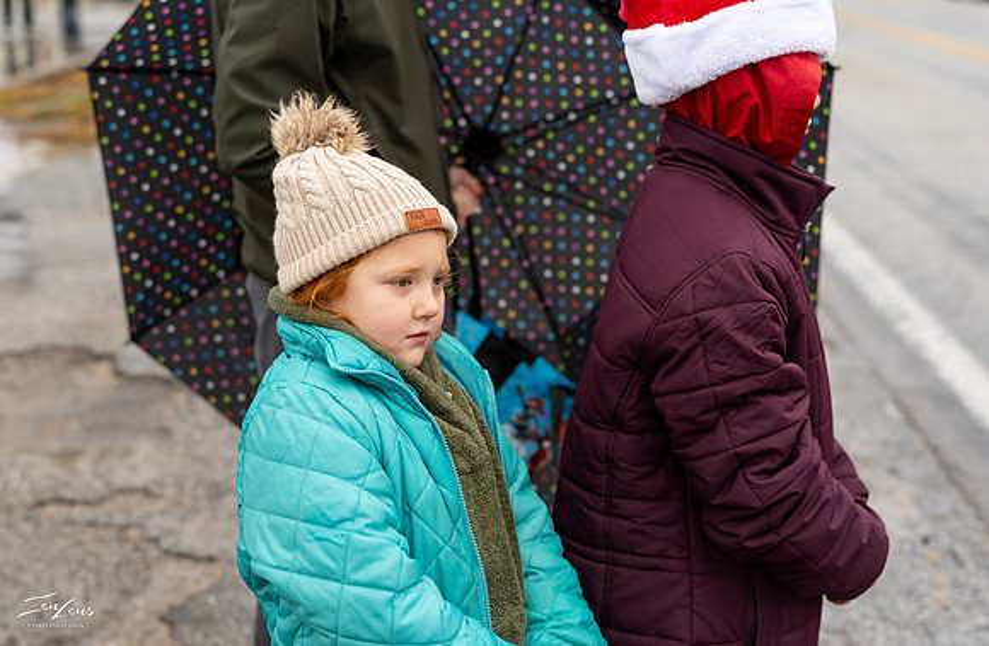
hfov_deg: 38.3
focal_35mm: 52
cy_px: 363
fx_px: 1422
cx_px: 444
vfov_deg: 25.6
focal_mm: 47
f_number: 2.8
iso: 500
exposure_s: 1/640
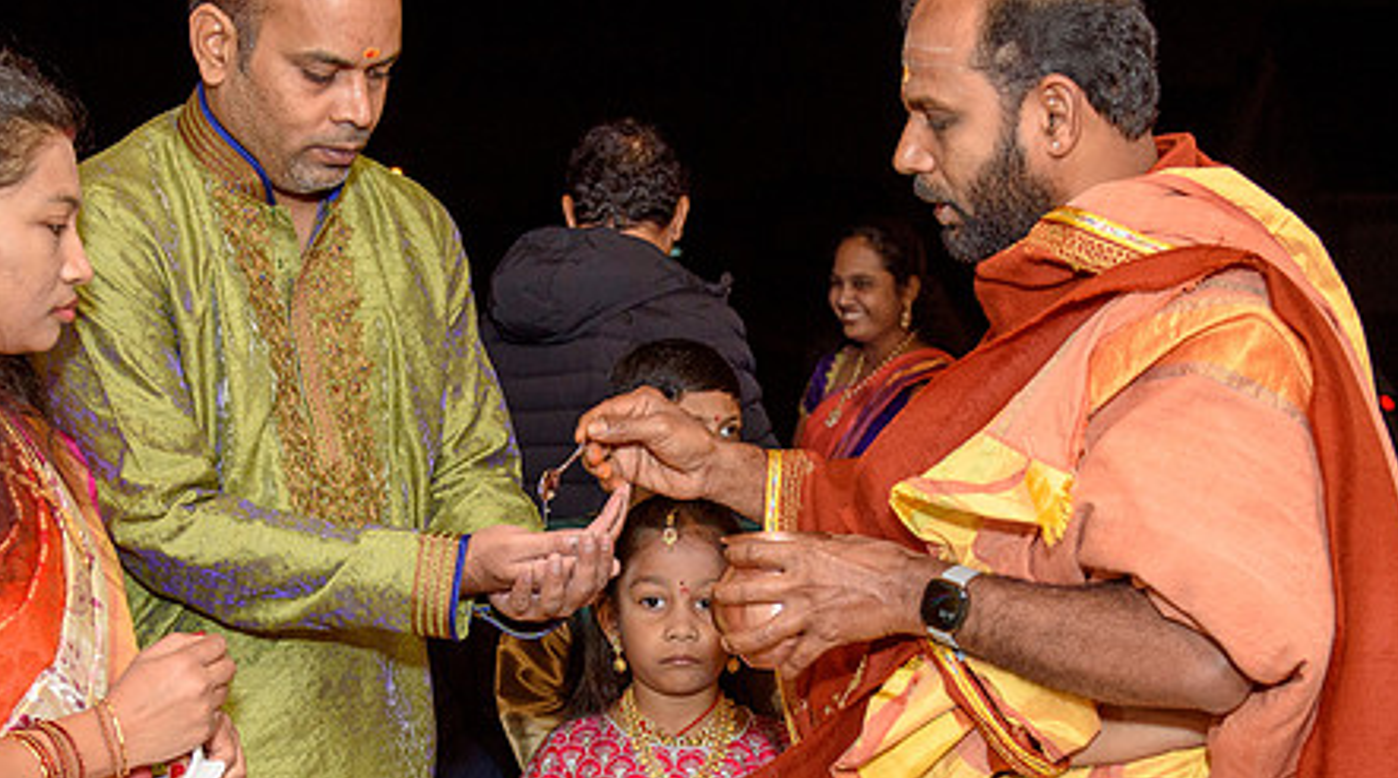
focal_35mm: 59
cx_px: 628
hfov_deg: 35.5
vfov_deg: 20.0
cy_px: 648
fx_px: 2182
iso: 640
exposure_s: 1/160
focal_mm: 32
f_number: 3.5
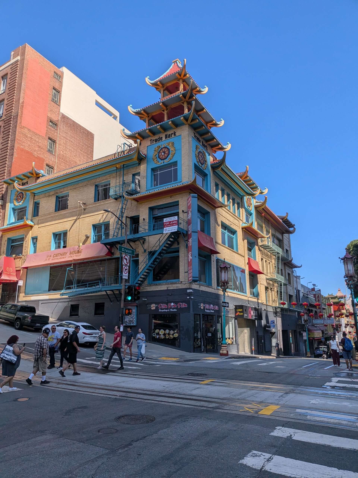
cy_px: 239
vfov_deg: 71.6
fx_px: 331
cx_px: 179
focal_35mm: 24
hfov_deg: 56.8
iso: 28
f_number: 1.7
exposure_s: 1/1754
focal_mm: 4.53
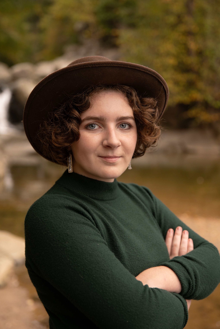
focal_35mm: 55
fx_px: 504
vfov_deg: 36.2
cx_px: 110
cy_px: 164
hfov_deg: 24.6
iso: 400
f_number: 2.8
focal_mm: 55
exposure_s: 1/320
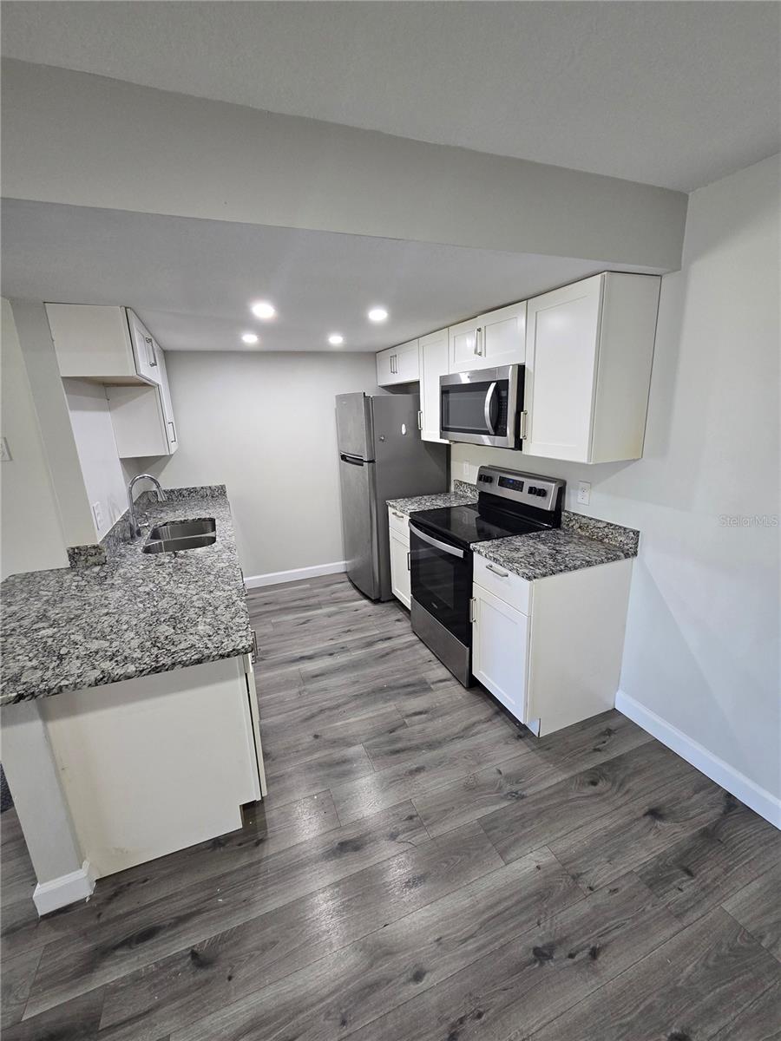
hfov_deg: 89.9
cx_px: 390
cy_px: 520
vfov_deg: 106.2
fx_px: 391
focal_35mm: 13
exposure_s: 1/60
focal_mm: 2.2
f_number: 2.2
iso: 160
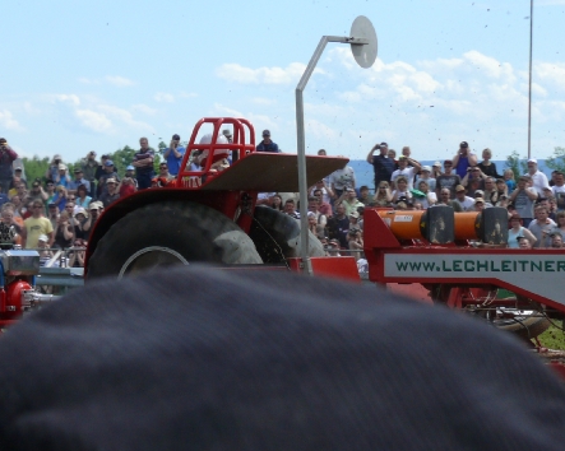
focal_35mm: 178
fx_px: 2975
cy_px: 196
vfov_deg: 8.7
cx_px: 115
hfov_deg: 10.8
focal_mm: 21.4
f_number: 5.6
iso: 100
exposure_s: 1/400
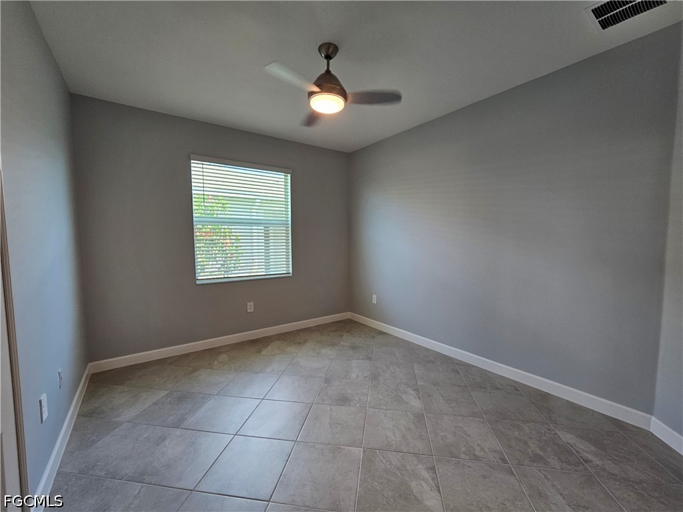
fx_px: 256
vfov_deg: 89.9
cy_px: 256
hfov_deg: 106.2
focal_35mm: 13
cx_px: 342
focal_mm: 2.2
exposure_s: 1/60
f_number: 2.2
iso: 100
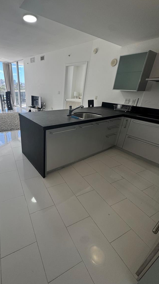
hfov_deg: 65.3
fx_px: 120
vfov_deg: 99.4
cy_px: 142
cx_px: 53
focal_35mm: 16
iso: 80
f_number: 2.2
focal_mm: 2.22
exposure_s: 1/120
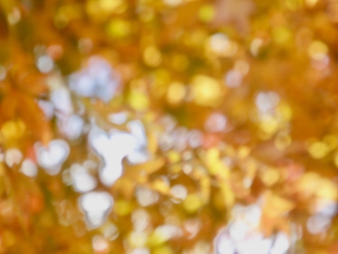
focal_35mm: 444
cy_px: 127
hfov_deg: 4.5
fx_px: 4335
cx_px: 169
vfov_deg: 3.3
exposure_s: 1/100
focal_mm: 71.7
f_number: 6
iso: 125
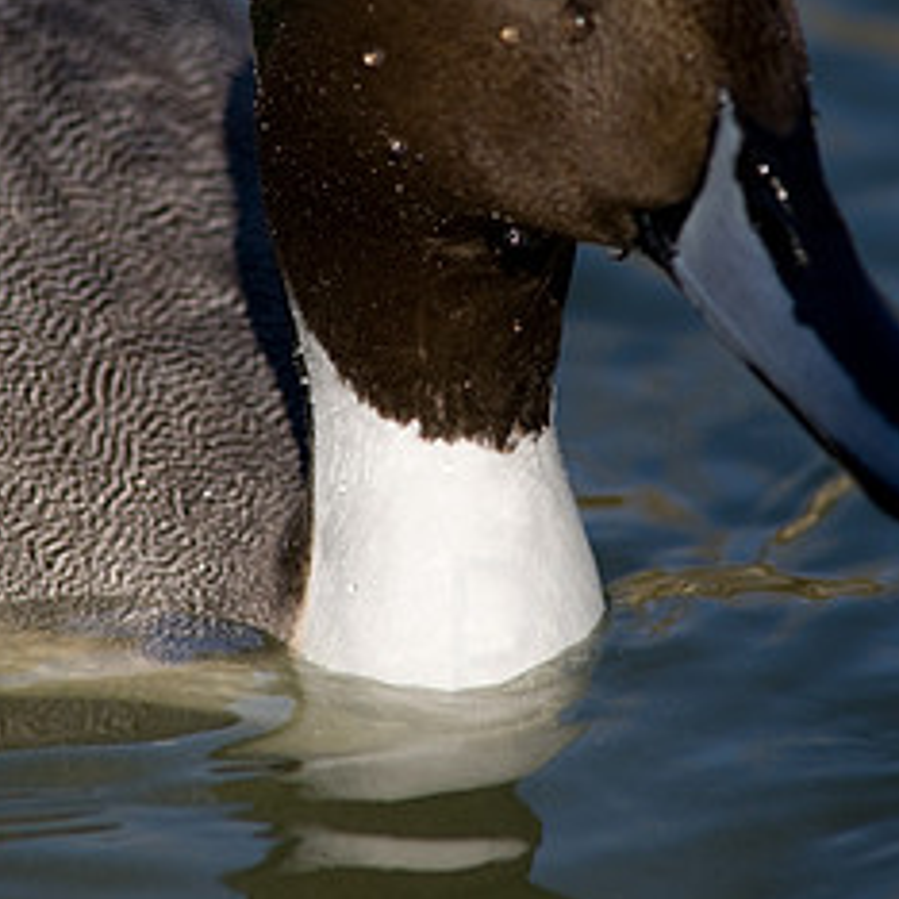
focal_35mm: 632
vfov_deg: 2.8
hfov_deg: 2.8
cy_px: 242
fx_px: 18570
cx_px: 415
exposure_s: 1/640
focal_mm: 300
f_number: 6.3
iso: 200
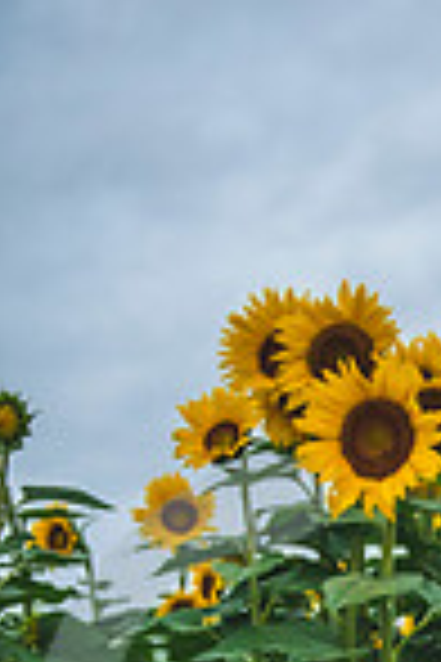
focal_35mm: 116
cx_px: 670
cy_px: 815
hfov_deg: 11.3
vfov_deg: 16.8
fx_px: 2131
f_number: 2.8
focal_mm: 38
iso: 200
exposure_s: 1/250
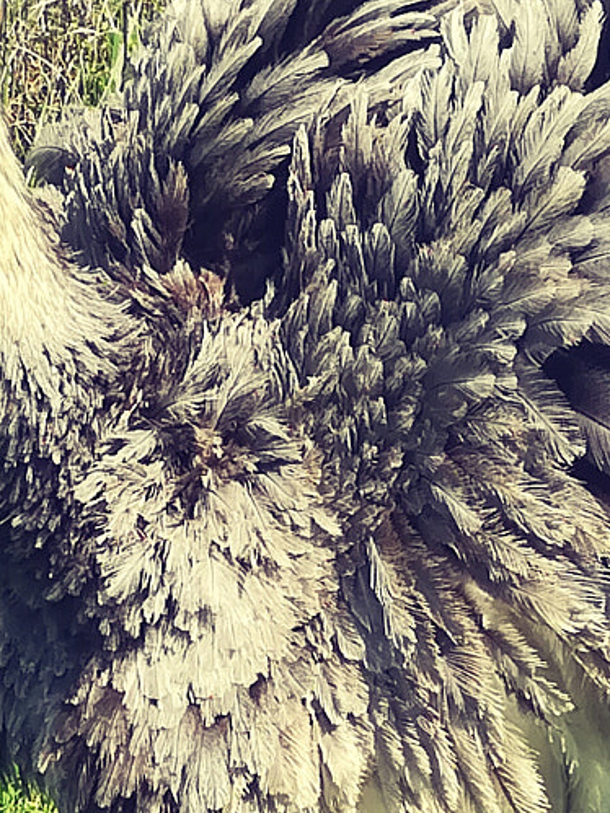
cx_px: 313
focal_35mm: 138
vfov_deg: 14.3
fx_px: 3244
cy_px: 533
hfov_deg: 10.7
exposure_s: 1/530
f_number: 2.2
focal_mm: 3.83
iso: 50
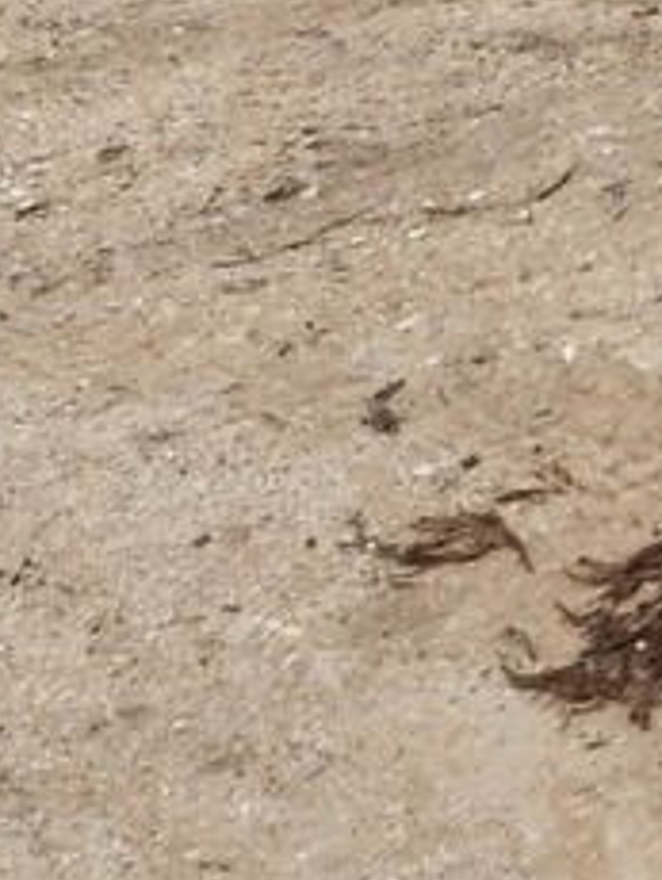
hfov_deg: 12.5
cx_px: 1198
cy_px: -723
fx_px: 2749
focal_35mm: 108
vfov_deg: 15.5
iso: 20
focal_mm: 5.4
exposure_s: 1/2671
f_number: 1.8
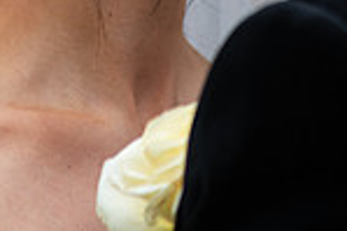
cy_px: -148
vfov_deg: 1.8
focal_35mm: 779
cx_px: 203
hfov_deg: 2.7
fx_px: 7500
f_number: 3.5
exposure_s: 1/160
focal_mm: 200
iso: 160
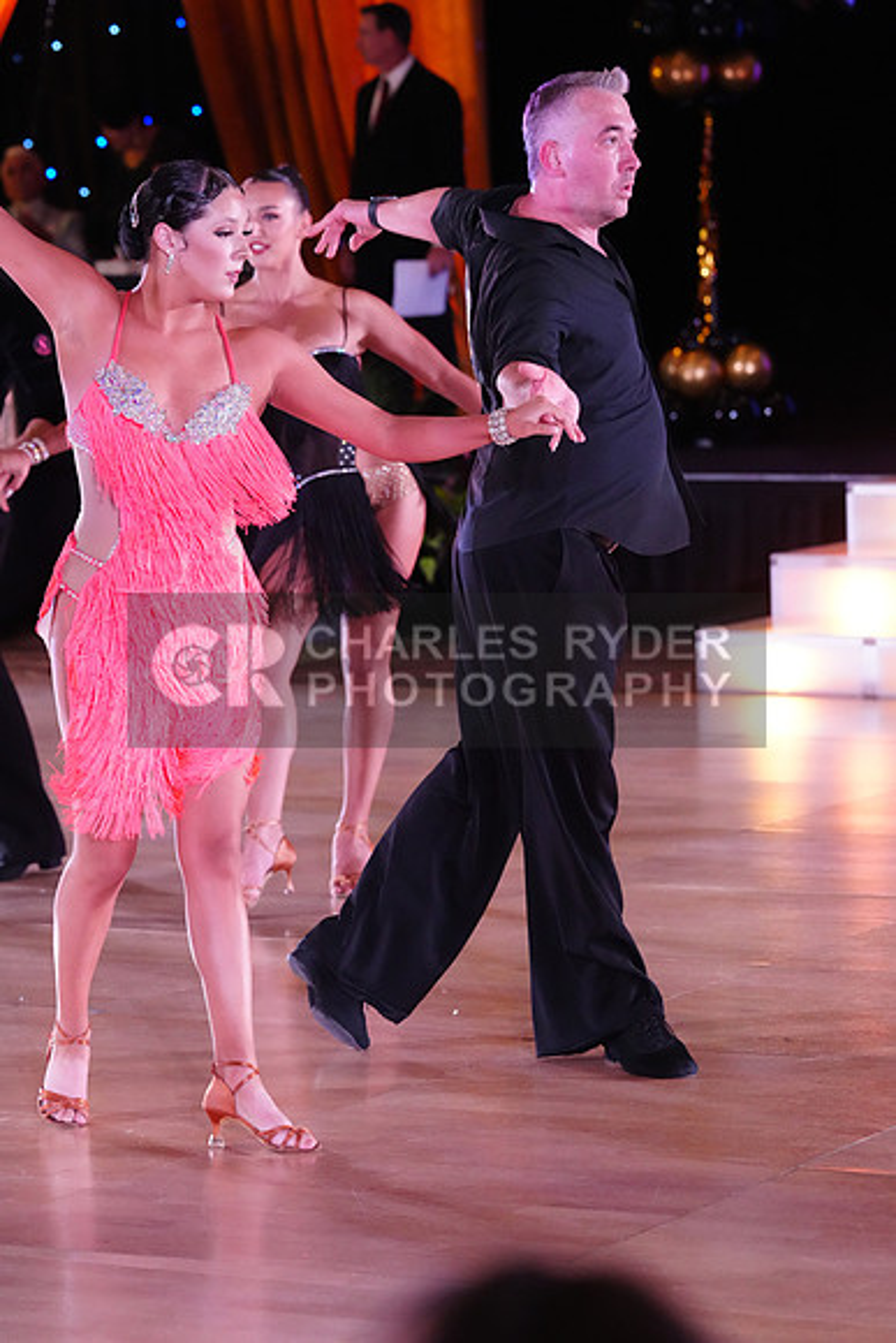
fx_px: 4813
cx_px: 448
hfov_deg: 10.6
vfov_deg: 15.9
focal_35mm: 129
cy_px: 672
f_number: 5
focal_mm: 129
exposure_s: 1/400
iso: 8000
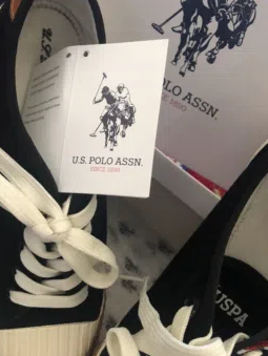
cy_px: 206
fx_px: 340
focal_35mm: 33
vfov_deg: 55.1
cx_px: 126
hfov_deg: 43.0
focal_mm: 4
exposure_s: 1/11
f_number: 1.8
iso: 100
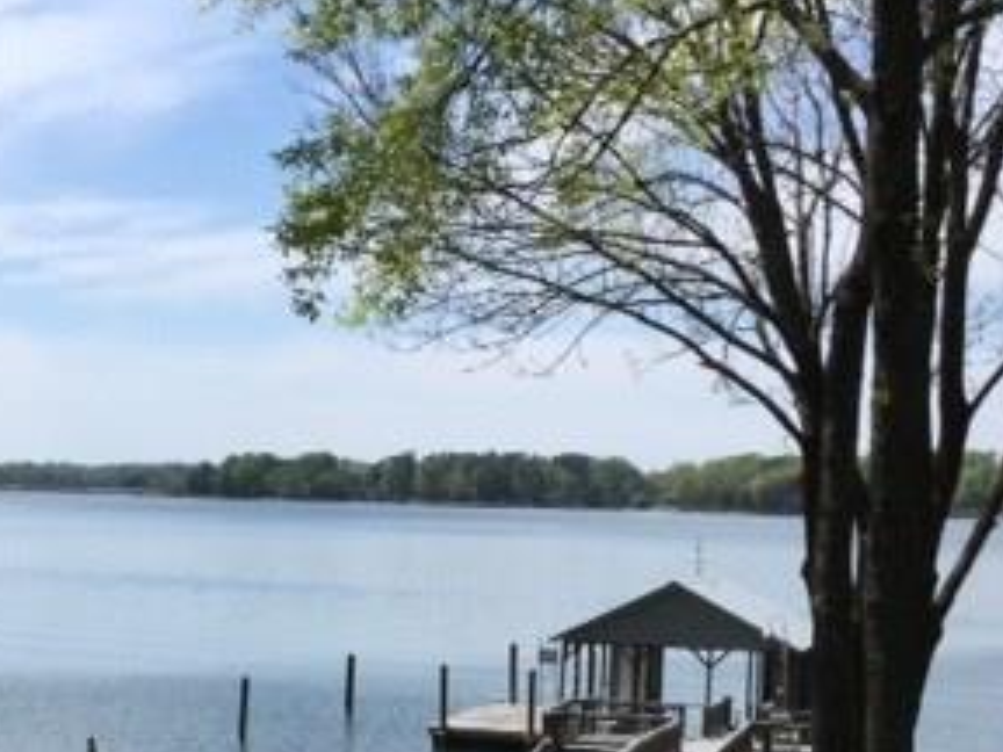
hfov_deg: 28.1
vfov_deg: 20.8
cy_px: 707
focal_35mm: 69
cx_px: 421
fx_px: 1999
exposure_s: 1/1852
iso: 25
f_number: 2.4
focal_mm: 3.3
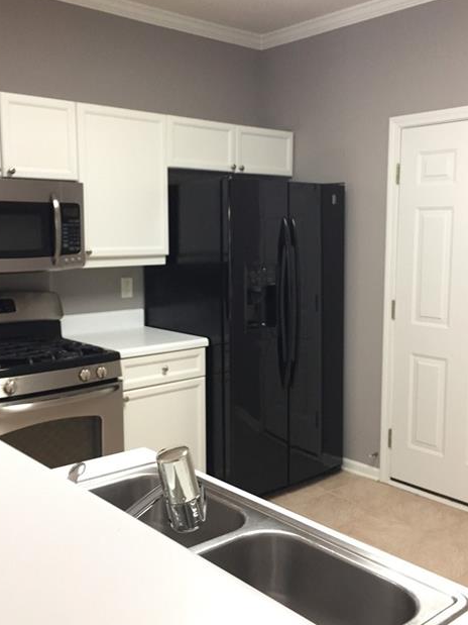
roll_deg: +0.0
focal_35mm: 36
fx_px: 649
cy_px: 318
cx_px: 227
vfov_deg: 51.4
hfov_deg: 39.6
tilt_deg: -6.6
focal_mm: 4.15
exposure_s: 1/30
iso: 200
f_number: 2.2
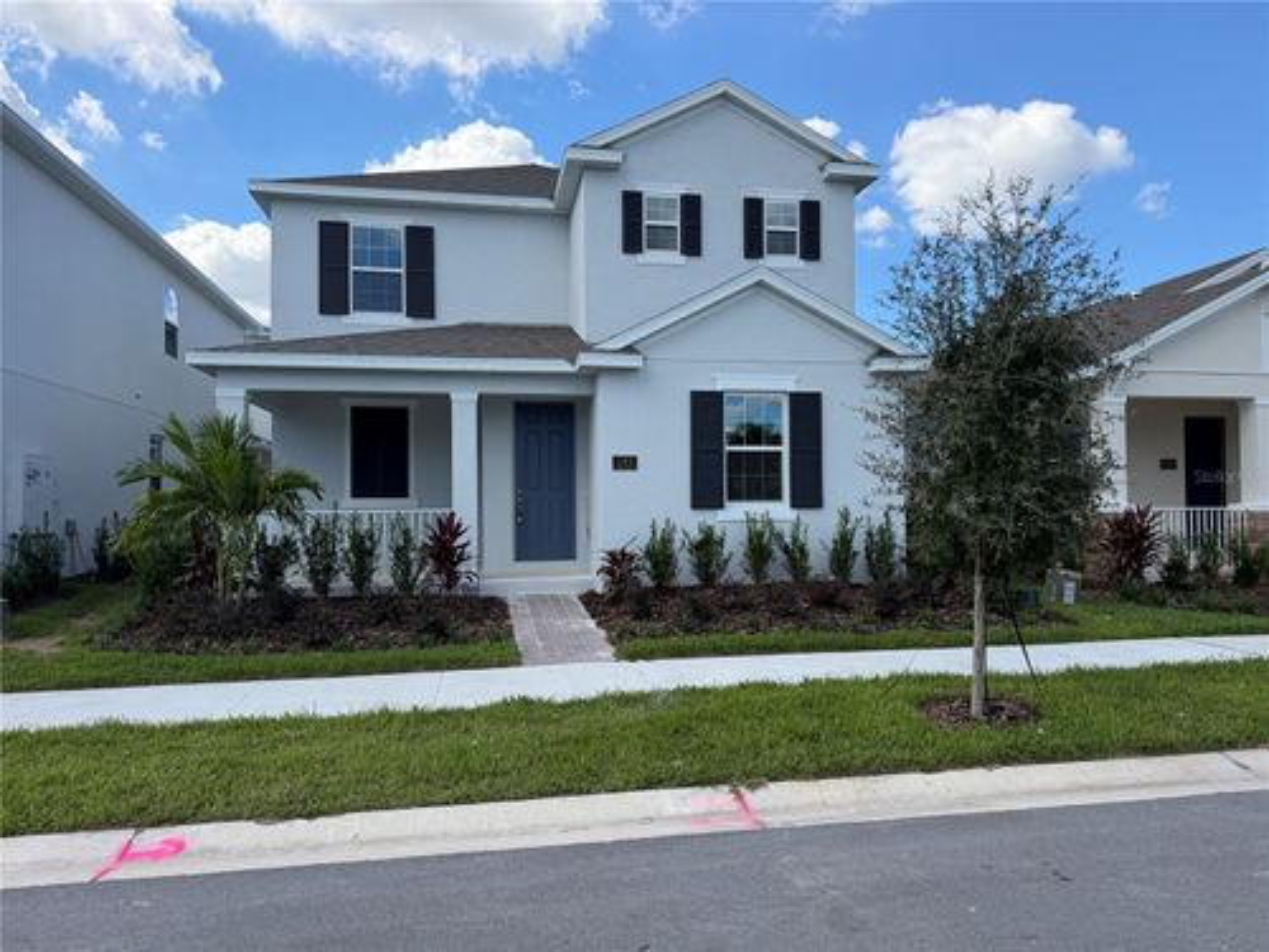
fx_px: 880
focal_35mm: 24
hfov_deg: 71.6
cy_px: 476
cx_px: 634
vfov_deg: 56.8
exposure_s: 1/3953
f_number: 1.78
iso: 100
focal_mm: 6.76
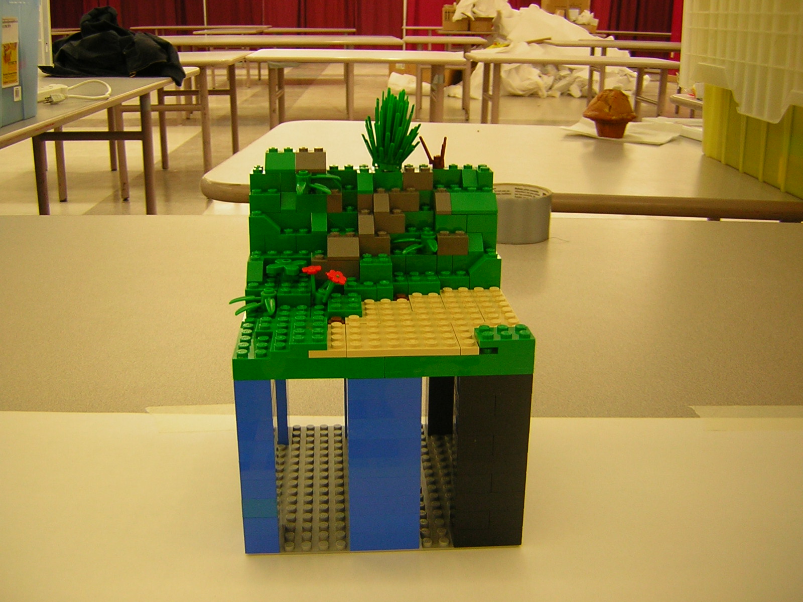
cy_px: 301
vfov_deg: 39.7
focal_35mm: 36
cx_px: 402
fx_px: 835
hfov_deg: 51.4
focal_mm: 4.7
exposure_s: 1/5.8
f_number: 2.6
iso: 50
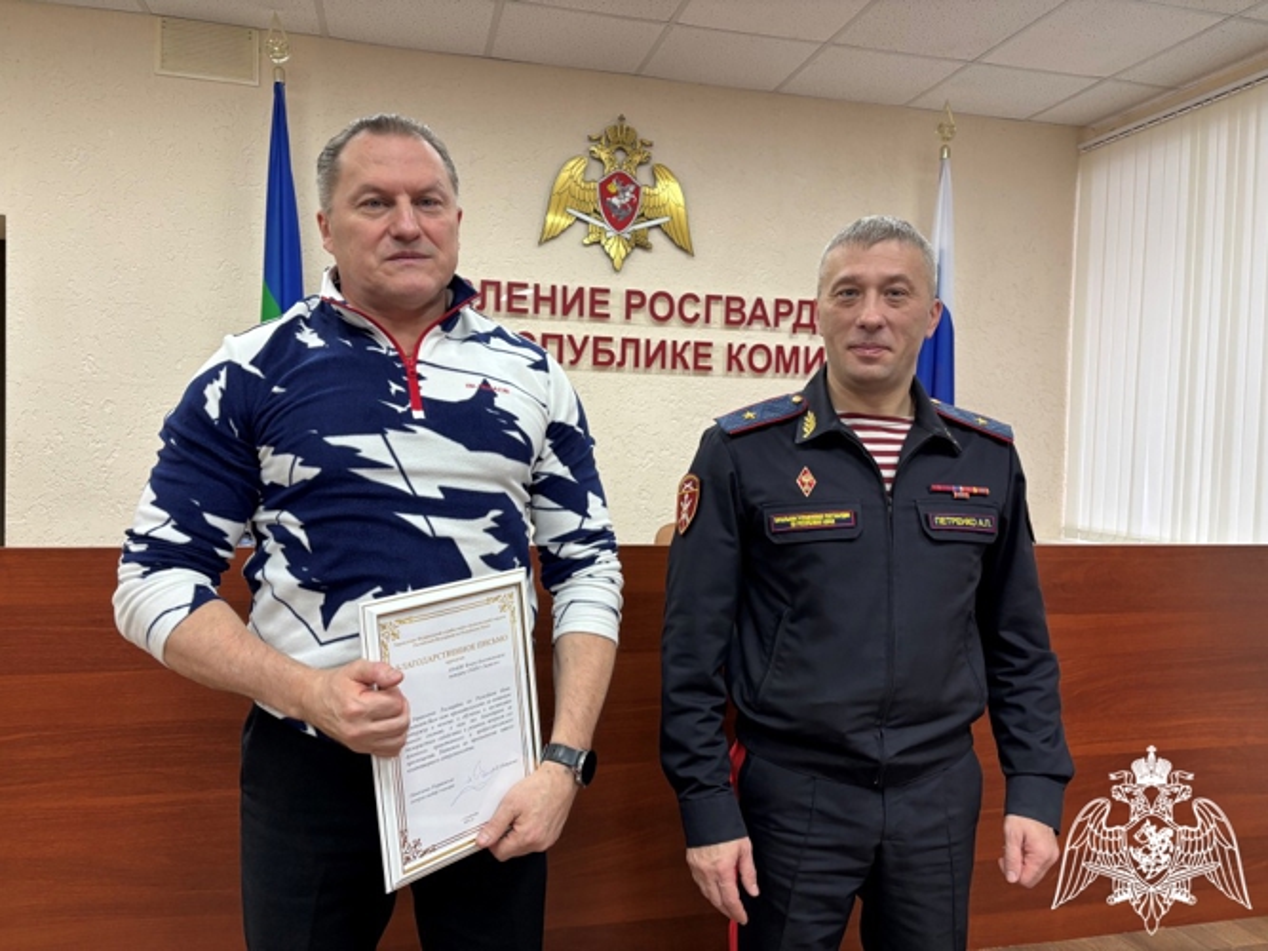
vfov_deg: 53.0
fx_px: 952
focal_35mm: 26
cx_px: 634
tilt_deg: -2.6
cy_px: 476
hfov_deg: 67.3
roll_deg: -1.7
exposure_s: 1/119
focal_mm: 5.96
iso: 125
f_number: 1.6
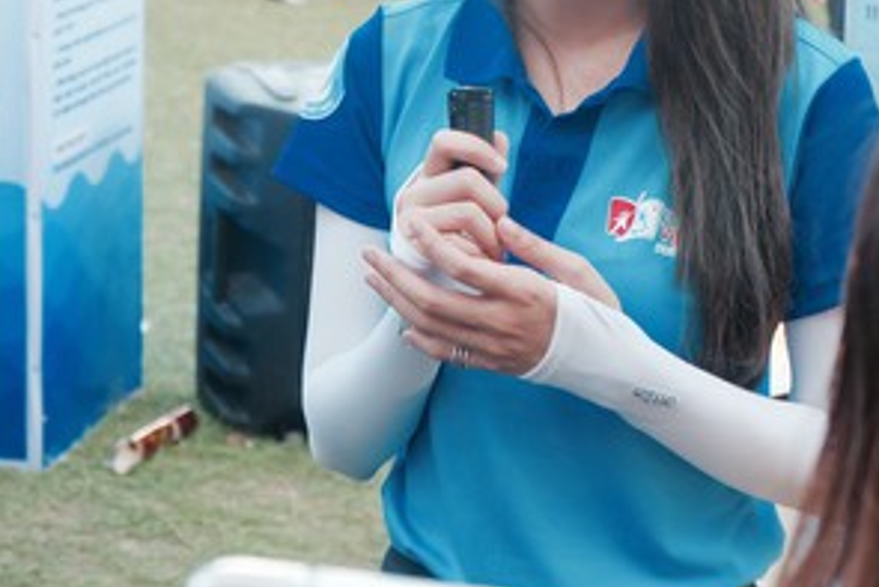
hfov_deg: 19.4
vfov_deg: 13.0
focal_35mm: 105
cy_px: 173
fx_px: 2565
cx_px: 399
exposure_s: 1/120
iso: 400
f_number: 4.7
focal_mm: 31
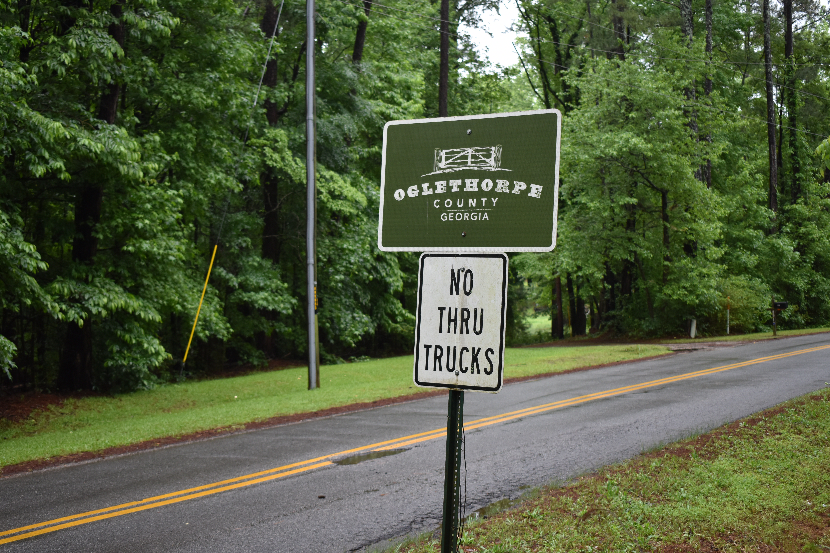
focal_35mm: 46
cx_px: 415
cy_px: 276
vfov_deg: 28.9
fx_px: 1072
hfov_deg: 42.3
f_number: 4.2
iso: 500
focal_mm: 31
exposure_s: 1/250
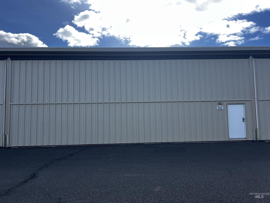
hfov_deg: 67.3
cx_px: 135
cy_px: 102
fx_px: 203
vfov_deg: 53.1
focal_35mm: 26
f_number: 1.5
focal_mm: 5.7
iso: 50
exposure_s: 1/1395
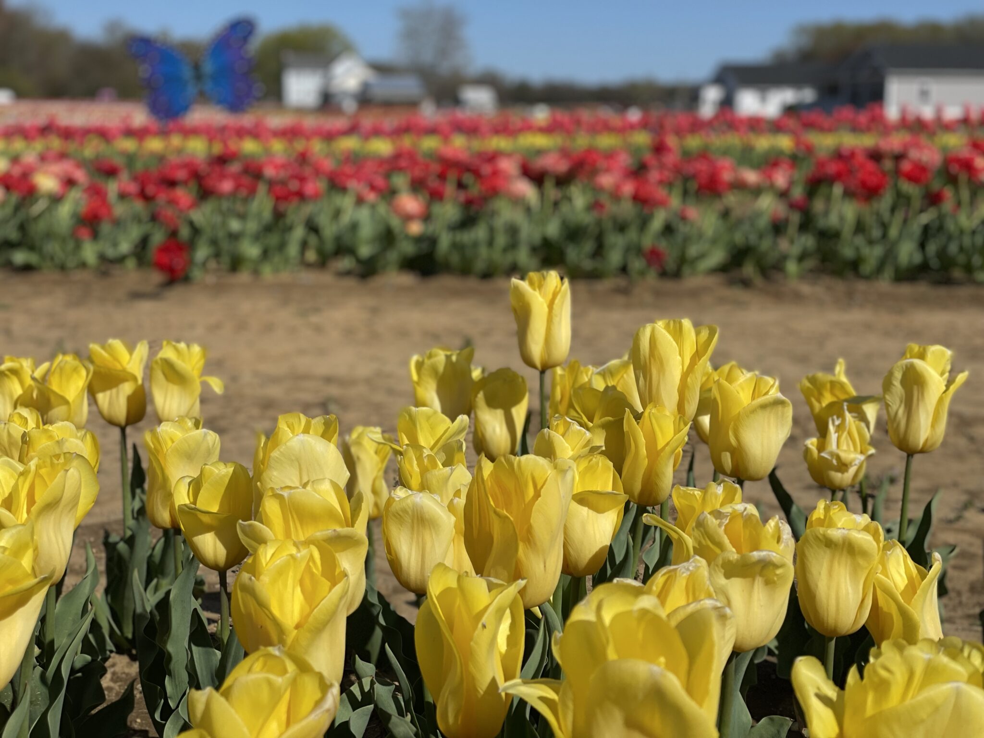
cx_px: 492
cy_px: 369
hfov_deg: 36.8
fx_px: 1478
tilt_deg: -9.4
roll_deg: +0.5
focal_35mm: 52
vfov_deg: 28.0
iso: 32
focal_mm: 6
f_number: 2
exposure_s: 1/3984
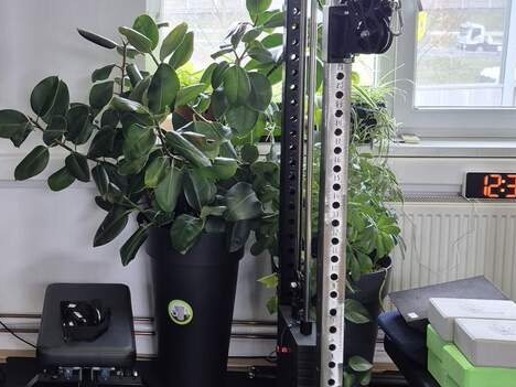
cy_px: 78
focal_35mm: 59
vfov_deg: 24.4
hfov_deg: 31.1
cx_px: 45
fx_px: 879
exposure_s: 1/100
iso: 125
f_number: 1.8
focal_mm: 5.4
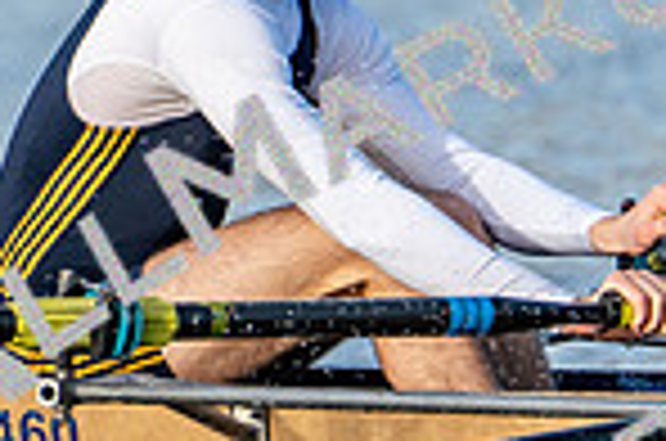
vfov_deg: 0.6
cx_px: -526
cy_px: 61
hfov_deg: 0.9
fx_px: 43548
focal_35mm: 2359
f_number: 6.3
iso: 1000
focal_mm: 600
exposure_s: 1/2000
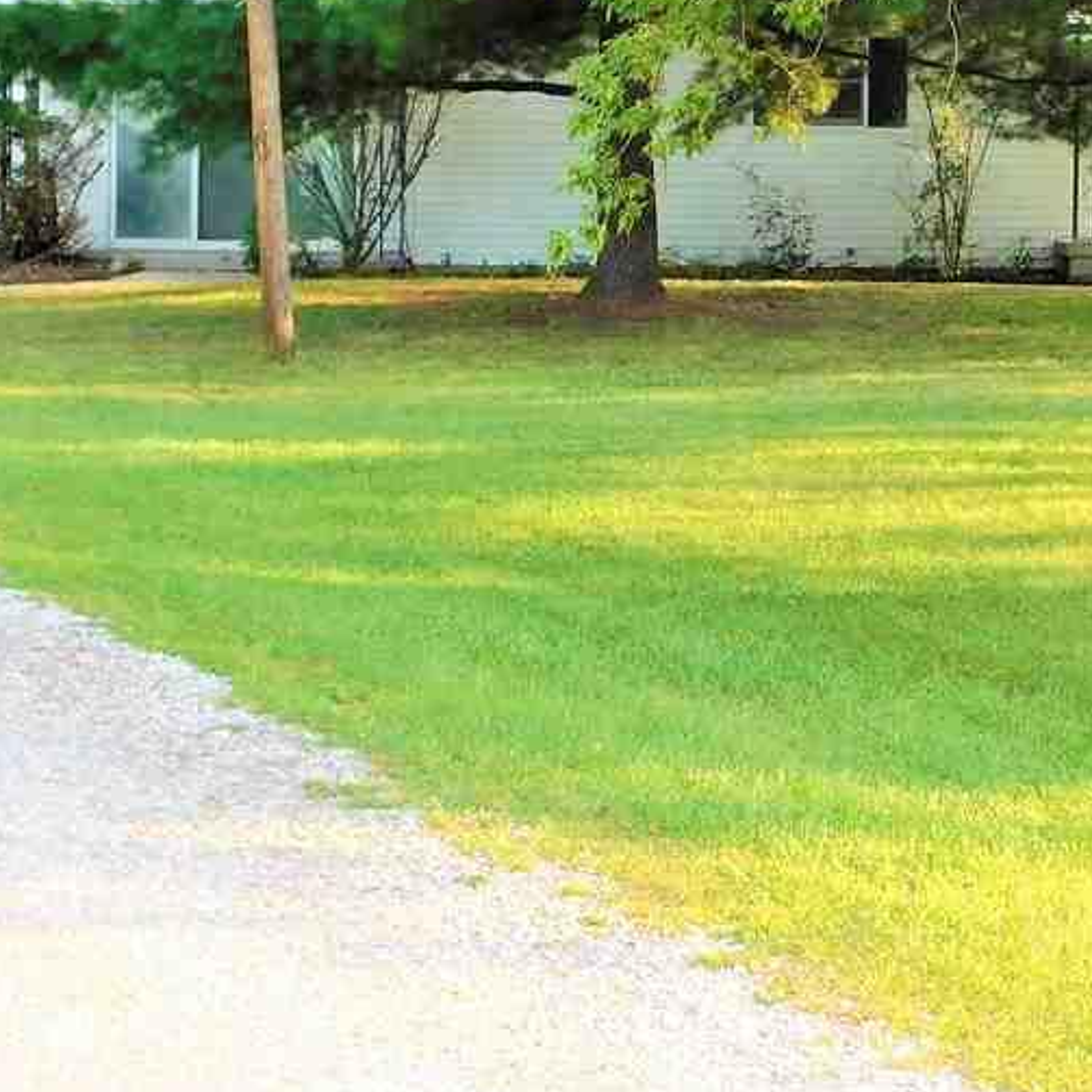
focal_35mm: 90
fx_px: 3212
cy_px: 282
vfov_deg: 19.2
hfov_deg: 19.3
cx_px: 684
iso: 125
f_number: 3.6
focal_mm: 7.1
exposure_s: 1/125
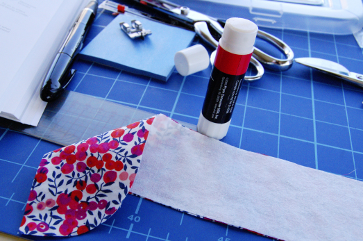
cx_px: 162
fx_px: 398
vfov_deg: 33.6
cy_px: 134
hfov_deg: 48.9
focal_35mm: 40
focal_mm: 23
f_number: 8
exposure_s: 1/250
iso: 1600
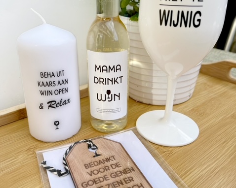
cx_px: 118
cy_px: 87
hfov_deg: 52.9
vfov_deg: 43.3
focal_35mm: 34
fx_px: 237
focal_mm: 5.1
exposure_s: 1/1252
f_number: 1.6
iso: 50
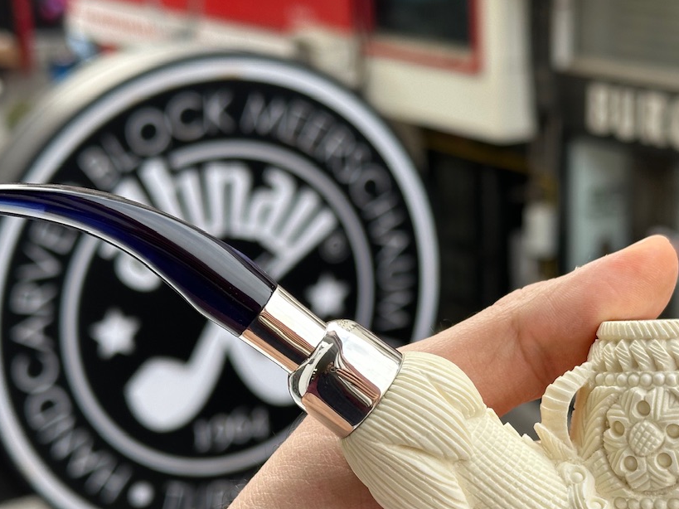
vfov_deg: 19.5
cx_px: 389
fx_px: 1471
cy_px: 364
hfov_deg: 26.0
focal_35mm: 75
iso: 64
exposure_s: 1/587
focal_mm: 6.86
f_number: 1.78
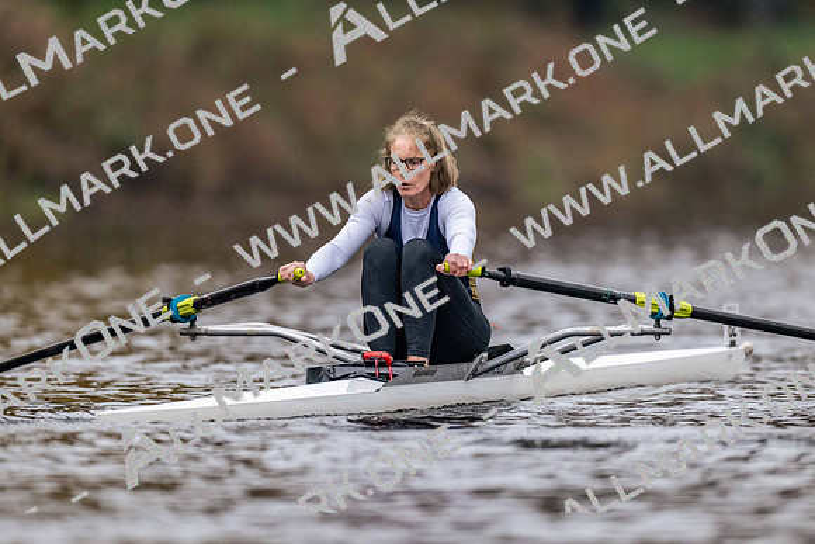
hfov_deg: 3.4
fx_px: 13586
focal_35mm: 600
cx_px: 408
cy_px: 272
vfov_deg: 2.3
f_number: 4
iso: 4500
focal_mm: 600
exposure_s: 1/2500
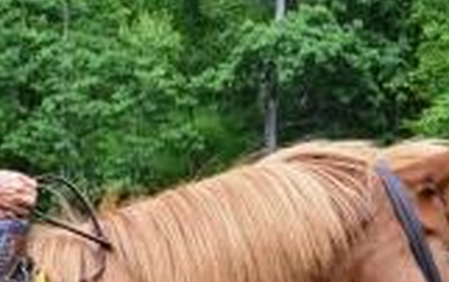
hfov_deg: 13.4
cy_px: 281
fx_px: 1874
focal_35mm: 153
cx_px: -47
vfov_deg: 8.5
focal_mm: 36
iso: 400
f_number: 5.6
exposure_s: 1/800
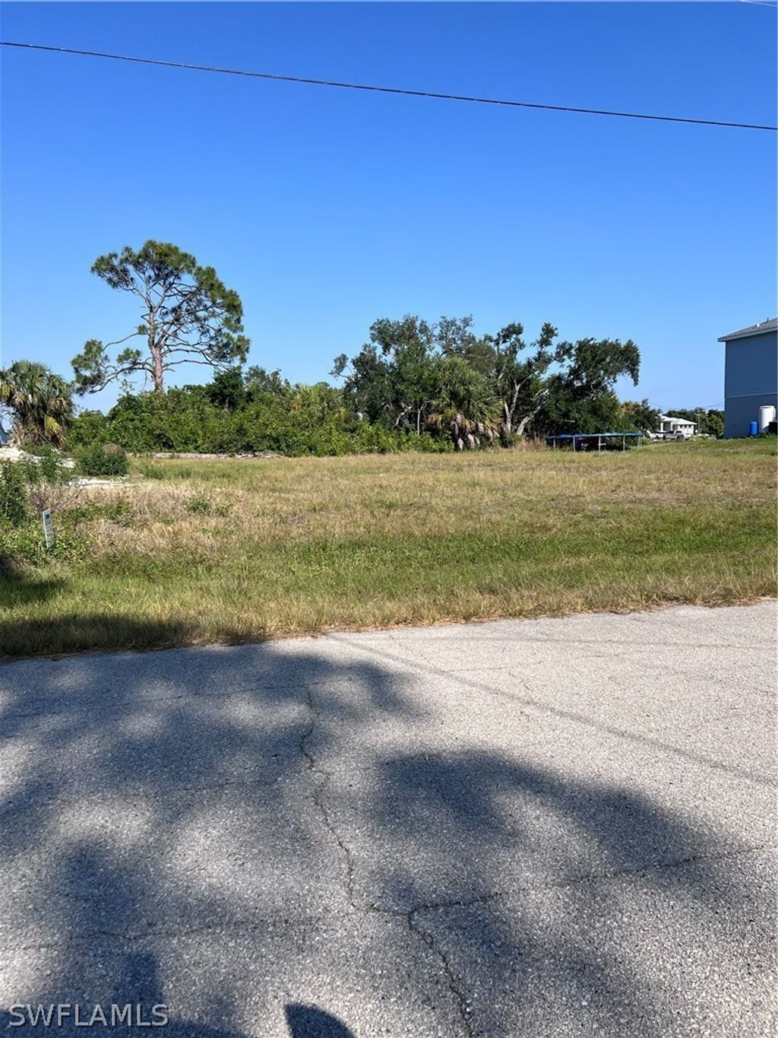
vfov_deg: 67.3
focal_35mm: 26
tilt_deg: -5.5
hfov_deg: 53.1
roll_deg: +1.3
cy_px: 519
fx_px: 779
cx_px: 389
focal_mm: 5.7
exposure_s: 1/4630
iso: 50
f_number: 1.5
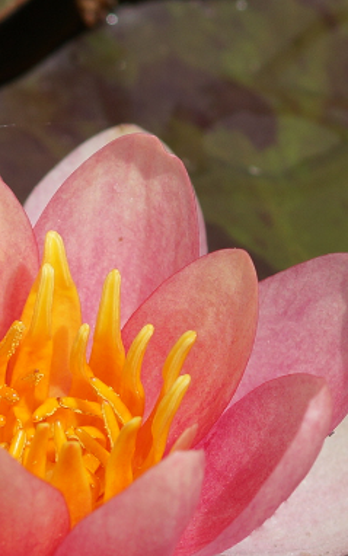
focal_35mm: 480
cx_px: 0
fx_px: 7278
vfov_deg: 4.4
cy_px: 492
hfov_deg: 2.7
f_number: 5.6
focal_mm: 100
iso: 100
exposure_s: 1/500
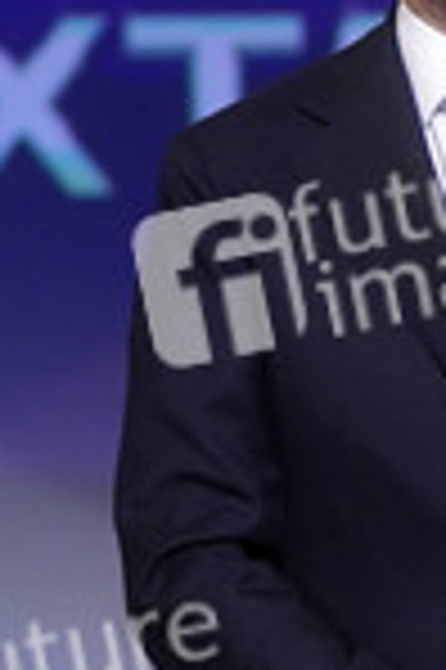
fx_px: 2254
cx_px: 496
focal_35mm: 121
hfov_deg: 11.1
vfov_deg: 16.9
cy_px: 486
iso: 640
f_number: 1.6
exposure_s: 1/640
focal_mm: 30
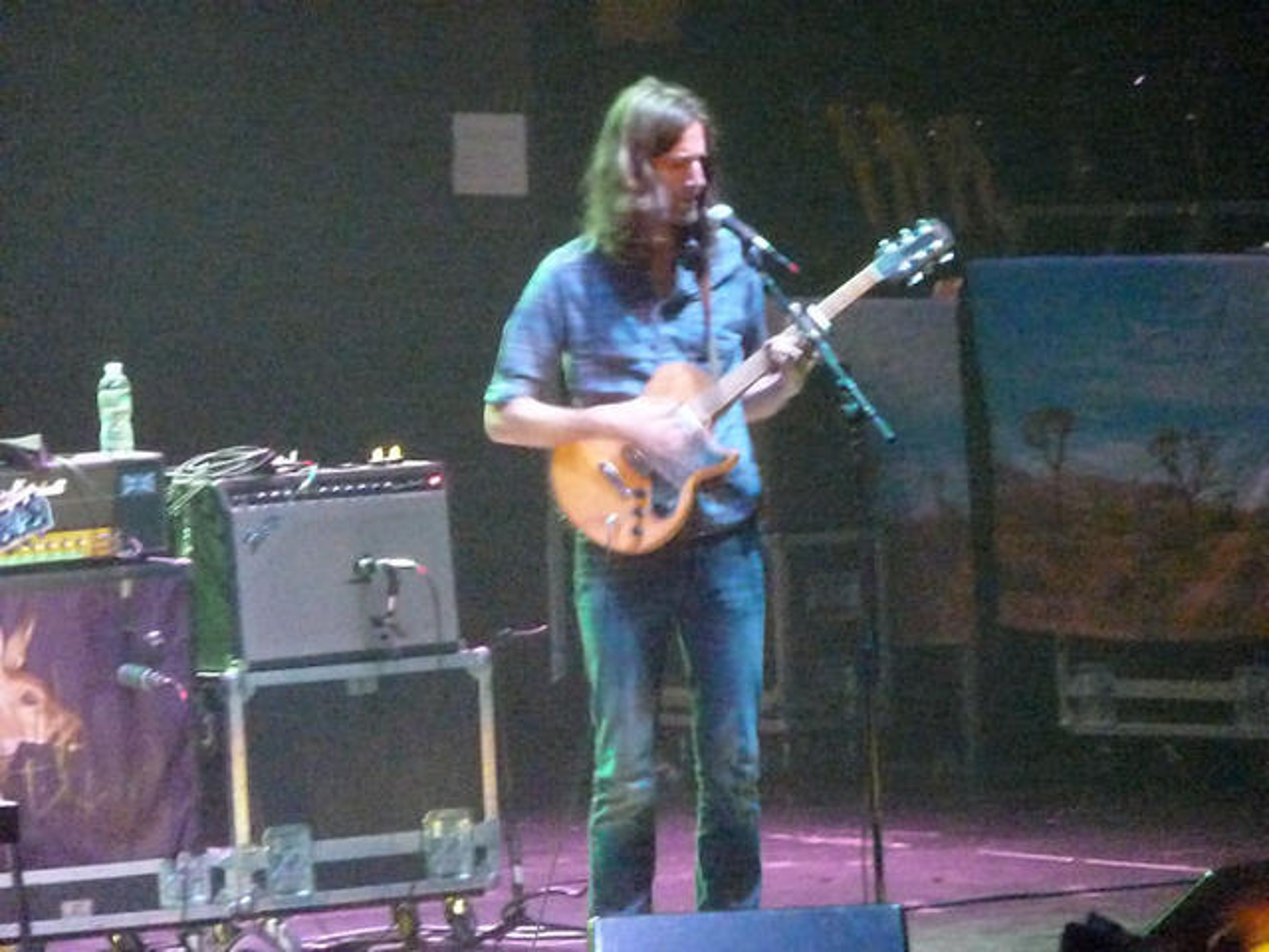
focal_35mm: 384
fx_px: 14077
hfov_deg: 5.2
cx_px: 634
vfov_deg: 3.9
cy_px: 476
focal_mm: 68.8
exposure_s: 1/8
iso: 6400
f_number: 5.9
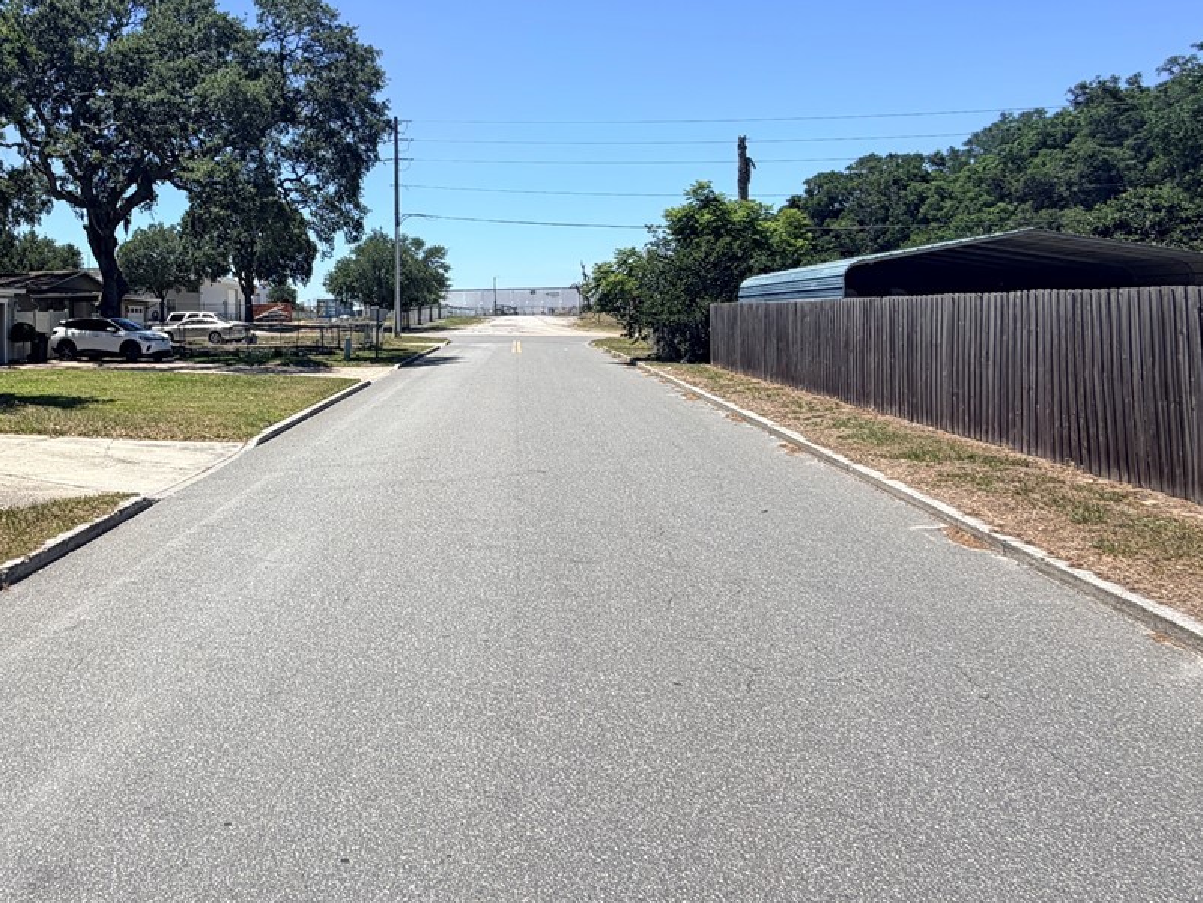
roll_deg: +0.8
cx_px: 233
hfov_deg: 58.4
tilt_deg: +0.5
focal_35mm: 28
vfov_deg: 49.1
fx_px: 973
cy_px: 324
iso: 20
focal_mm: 2.22
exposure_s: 1/841
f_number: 2.2
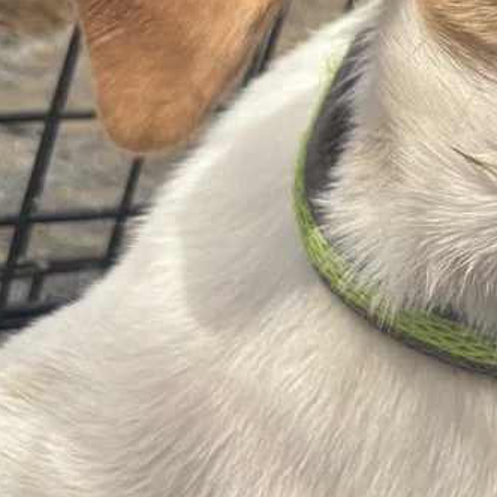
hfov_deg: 12.3
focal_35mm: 133
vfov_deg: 12.9
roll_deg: -21.2
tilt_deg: -11.2
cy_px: -27
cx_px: 810
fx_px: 2160
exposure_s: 1/918
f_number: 1.6
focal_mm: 5.96
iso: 50
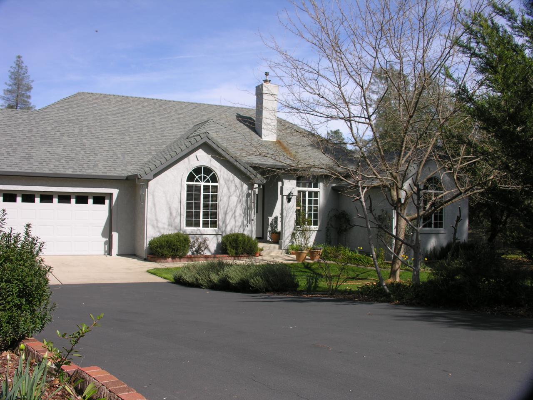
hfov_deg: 52.6
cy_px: 200
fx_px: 539
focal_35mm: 35
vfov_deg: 40.7
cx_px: 266
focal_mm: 8.9
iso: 50
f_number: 5
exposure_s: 1/110
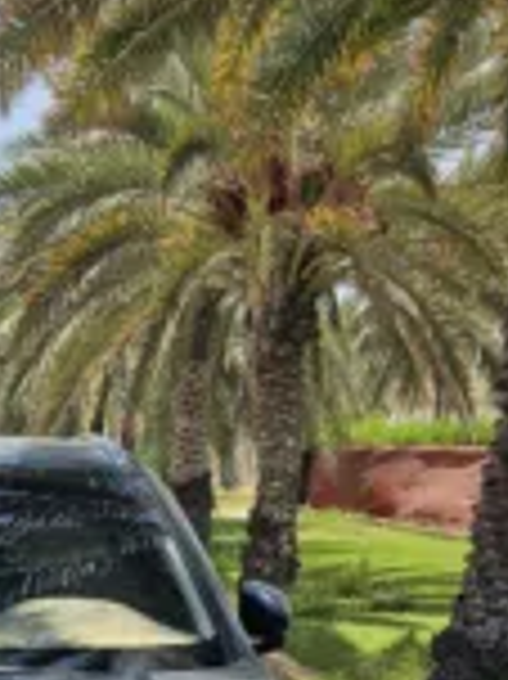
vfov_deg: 27.9
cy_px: 811
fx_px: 1195
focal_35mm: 61
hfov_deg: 22.1
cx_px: -103
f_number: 1.7
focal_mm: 6.3
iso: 10
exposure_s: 1/633
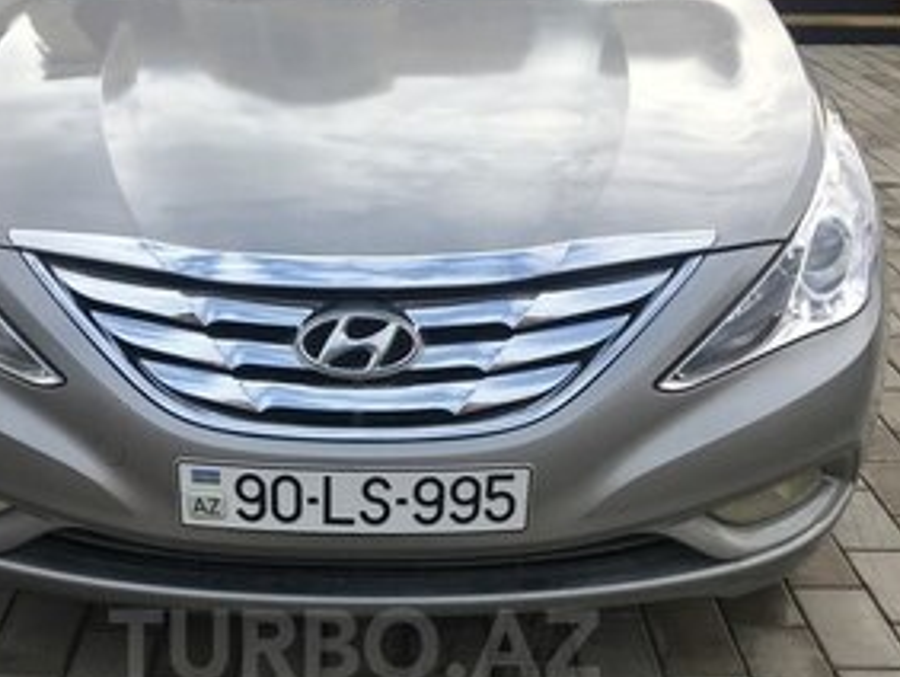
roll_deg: -0.9
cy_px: 645
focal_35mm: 51
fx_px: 1327
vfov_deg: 27.3
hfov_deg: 37.3
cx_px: 354
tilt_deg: -29.1
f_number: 2.2
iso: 25
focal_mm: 4.15
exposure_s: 1/718
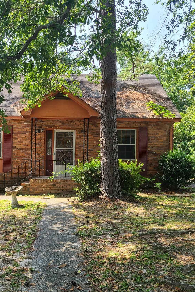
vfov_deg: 51.7
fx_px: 301
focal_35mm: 37
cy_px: 166
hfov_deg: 35.5
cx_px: 63
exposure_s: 1/424
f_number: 1.8
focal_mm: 5.4
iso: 40
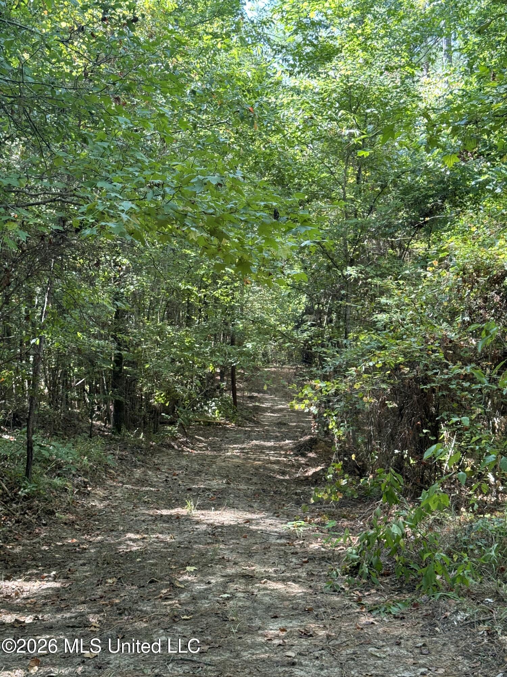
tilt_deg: -0.2
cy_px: 338
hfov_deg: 30.3
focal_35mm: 48
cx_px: 254
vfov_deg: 39.7
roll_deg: +2.4
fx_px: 937
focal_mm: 6.76
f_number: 1.78
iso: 100
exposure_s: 1/82
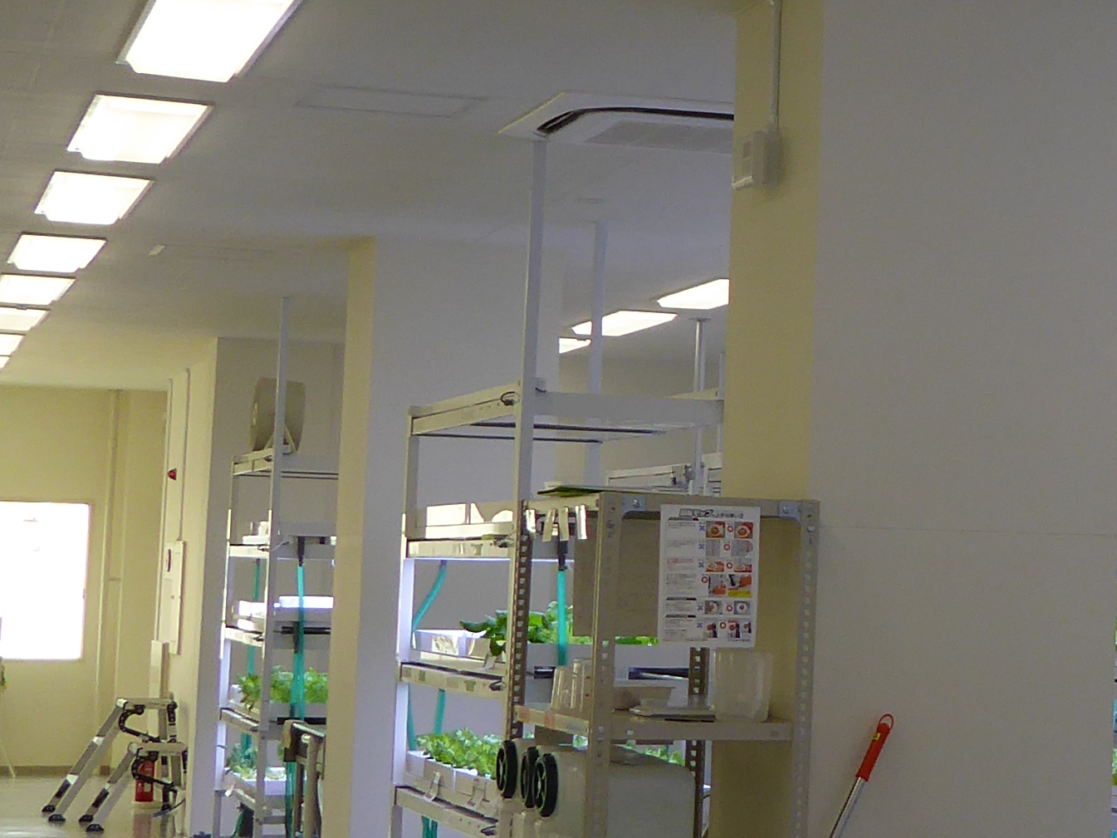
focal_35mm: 91
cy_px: 359
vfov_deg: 16.2
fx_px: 2937
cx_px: 1330
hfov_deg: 20.2
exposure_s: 1/80
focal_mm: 4.3
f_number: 3.3
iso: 100
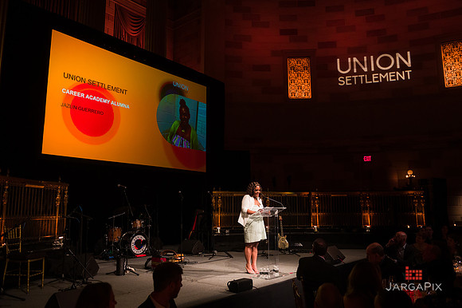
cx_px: 231
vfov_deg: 46.4
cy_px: 154
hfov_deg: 65.5
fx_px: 359
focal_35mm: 28
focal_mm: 28
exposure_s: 1/320
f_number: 4
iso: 3200
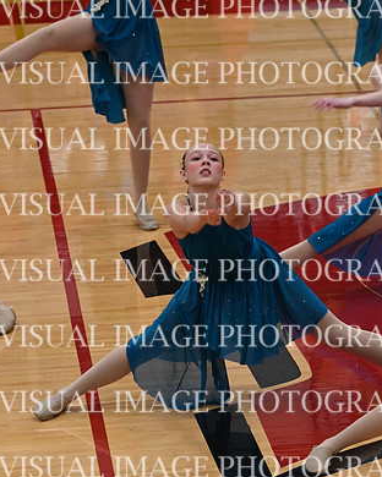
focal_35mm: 282
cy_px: 237
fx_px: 3985
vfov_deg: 6.9
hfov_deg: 5.5
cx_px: 210
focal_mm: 135
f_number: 4
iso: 5000
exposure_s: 1/400
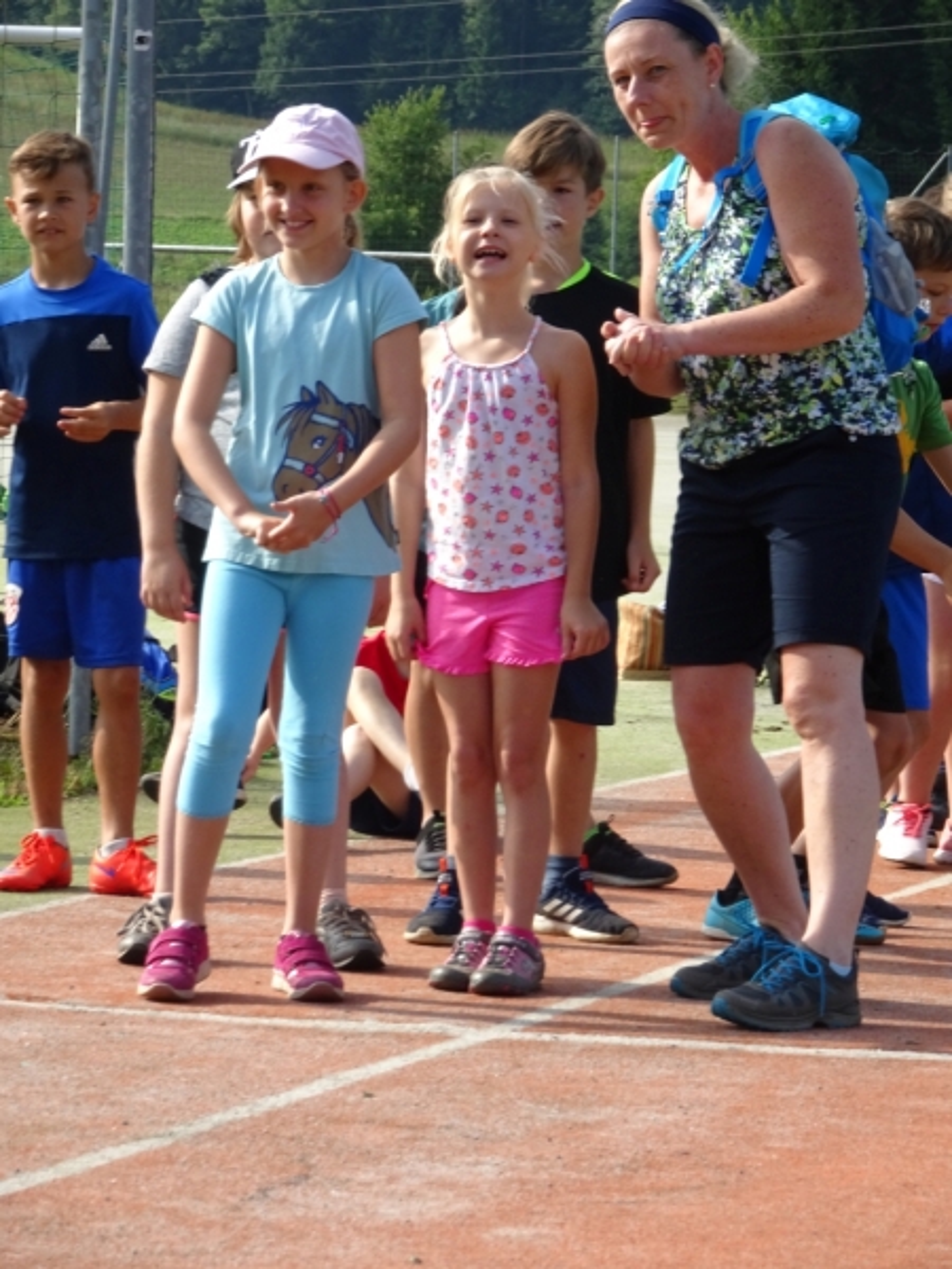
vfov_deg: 10.8
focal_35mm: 183
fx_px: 6710
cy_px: 634
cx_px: 476
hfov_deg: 8.1
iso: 160
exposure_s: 1/250
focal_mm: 31.31
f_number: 5.6
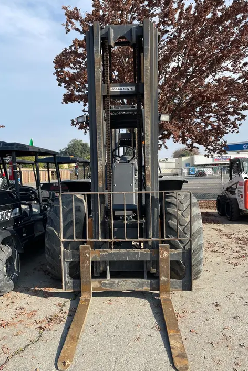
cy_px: 186
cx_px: 118
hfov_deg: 46.4
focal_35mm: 28
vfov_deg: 65.5
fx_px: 289
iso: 50
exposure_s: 1/2747
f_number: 1.6
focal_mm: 4.2
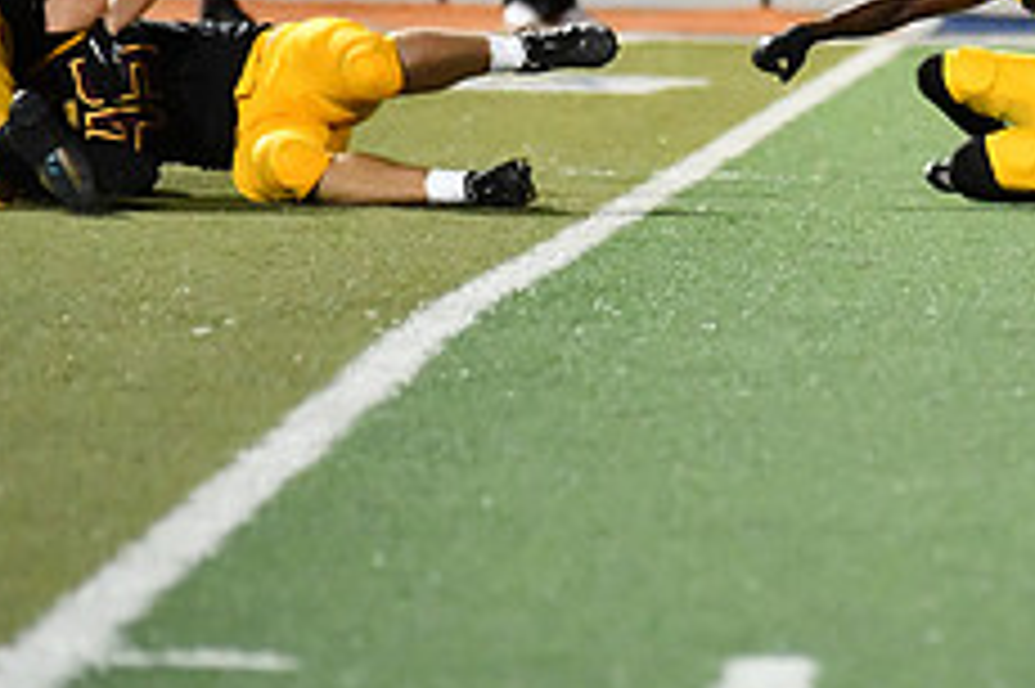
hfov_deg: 4.1
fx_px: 14508
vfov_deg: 2.7
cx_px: 1062
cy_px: 2
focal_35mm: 505
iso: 14400
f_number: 2.8
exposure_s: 1/3200
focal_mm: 200
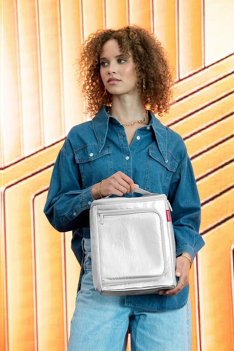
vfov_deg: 11.4
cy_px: 176
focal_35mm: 180
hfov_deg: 7.6
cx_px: 117
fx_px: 1755
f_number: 4.5
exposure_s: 1/200
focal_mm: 180
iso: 5000
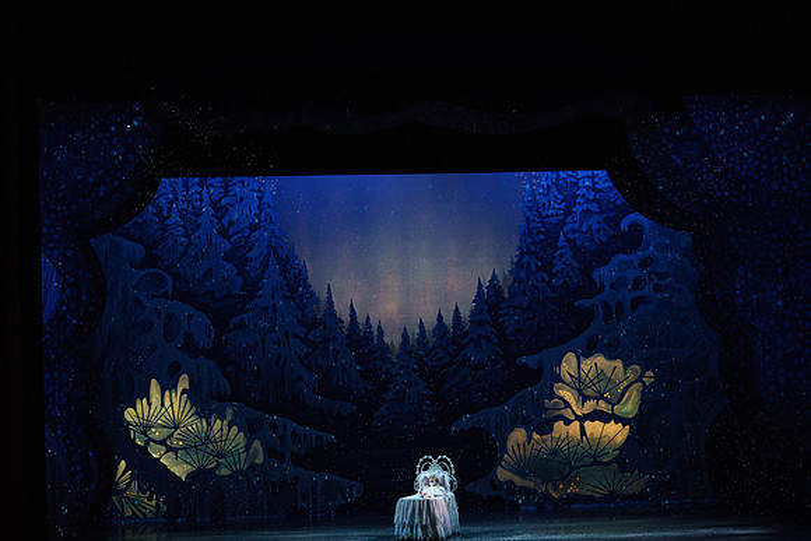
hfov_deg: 24.5
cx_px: 406
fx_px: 1870
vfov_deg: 16.5
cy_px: 270
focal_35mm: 83
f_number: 2.8
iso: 5000
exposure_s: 1/320
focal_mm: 83
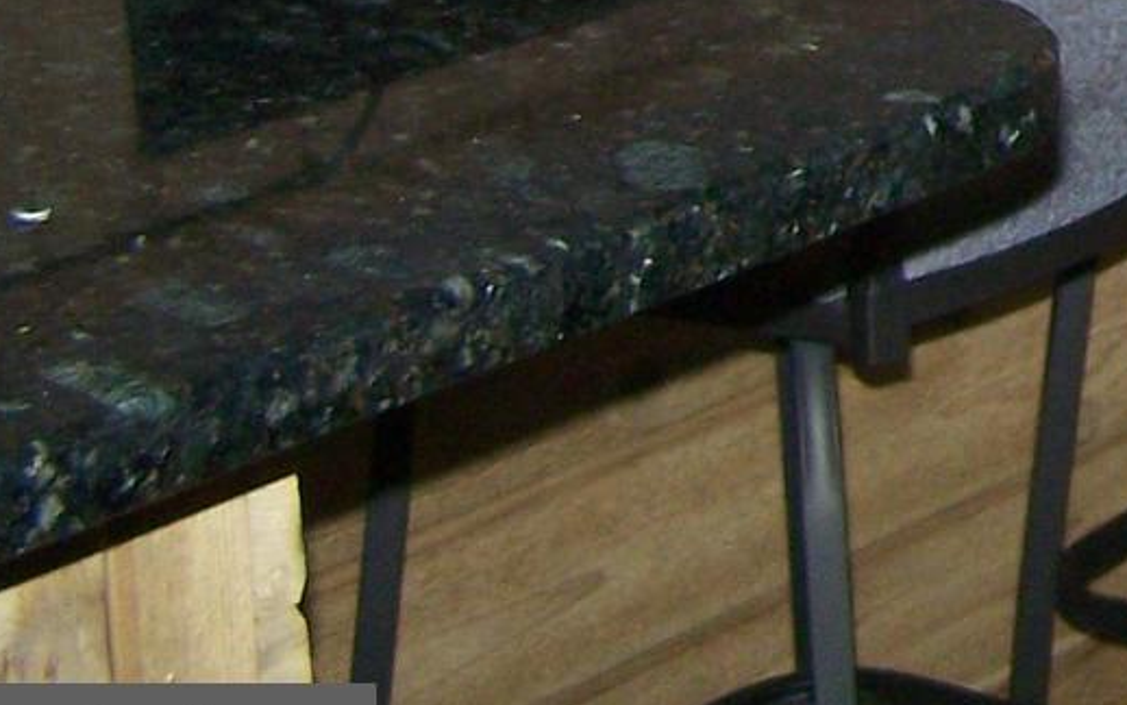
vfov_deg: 7.8
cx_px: 2056
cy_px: -809
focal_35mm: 159
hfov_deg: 12.1
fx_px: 4885
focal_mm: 6.3
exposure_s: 1/60
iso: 160
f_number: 2.8
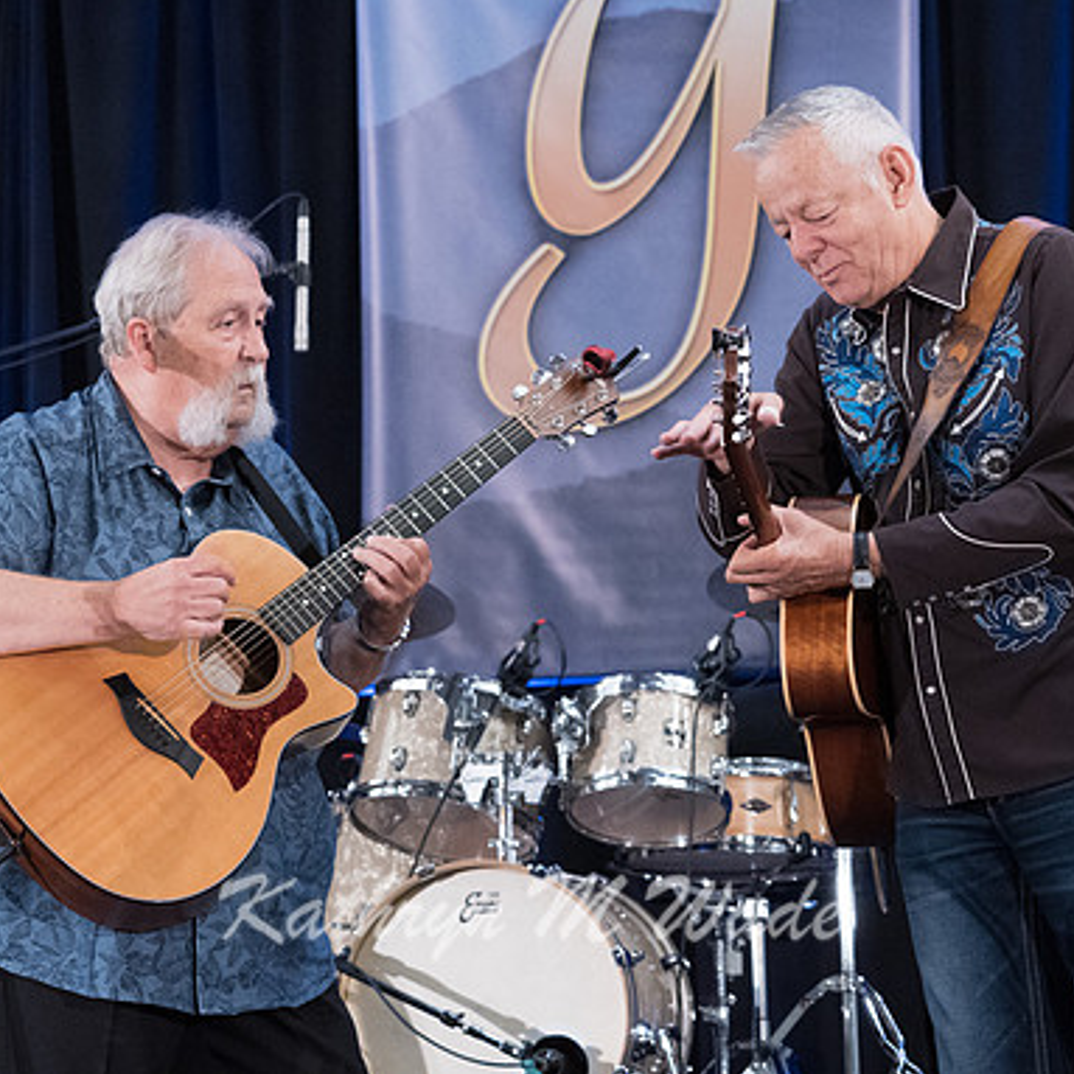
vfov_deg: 14.4
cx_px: 530
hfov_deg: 14.4
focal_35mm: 121
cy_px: 537
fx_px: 4247
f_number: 5.6
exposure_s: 1/250
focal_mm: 94
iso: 12800
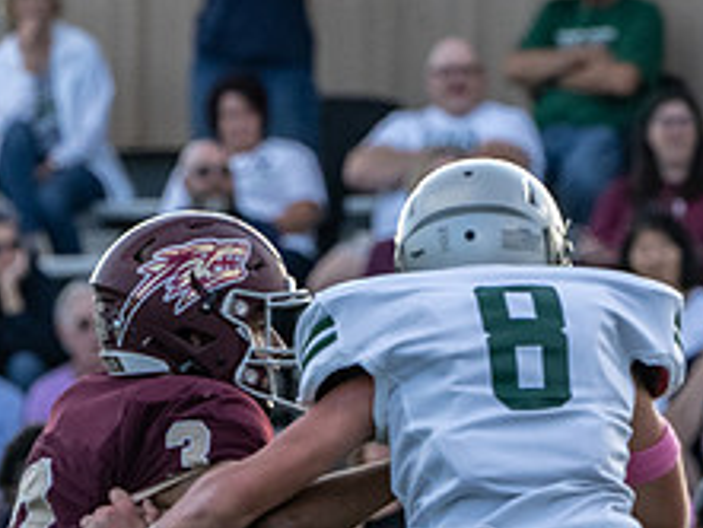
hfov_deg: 1.5
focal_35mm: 1363
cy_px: 721
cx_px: 221
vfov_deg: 1.1
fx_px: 27696
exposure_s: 1/1250
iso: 1600
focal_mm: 379
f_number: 8
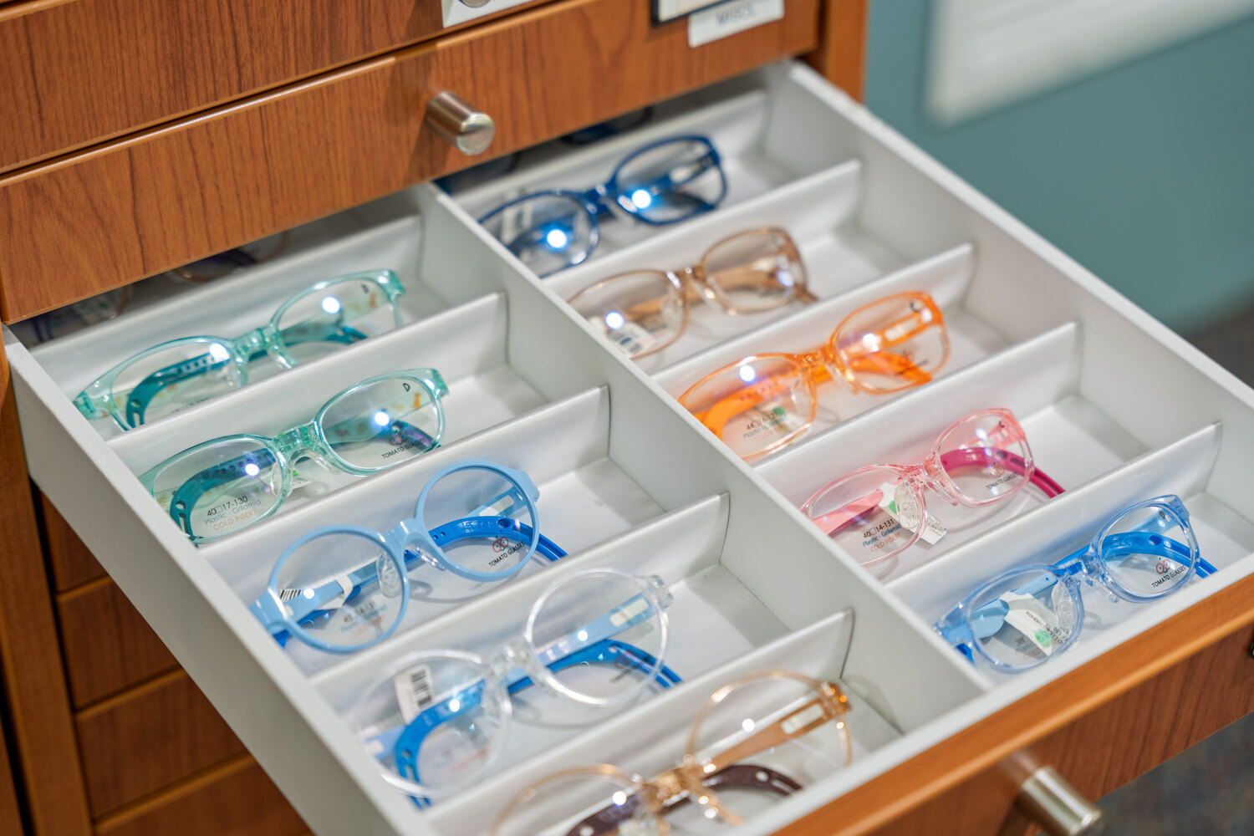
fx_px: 2438
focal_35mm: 70
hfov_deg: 28.8
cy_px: 418
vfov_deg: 19.5
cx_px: 627
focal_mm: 70
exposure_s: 1/8
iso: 500
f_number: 2.8
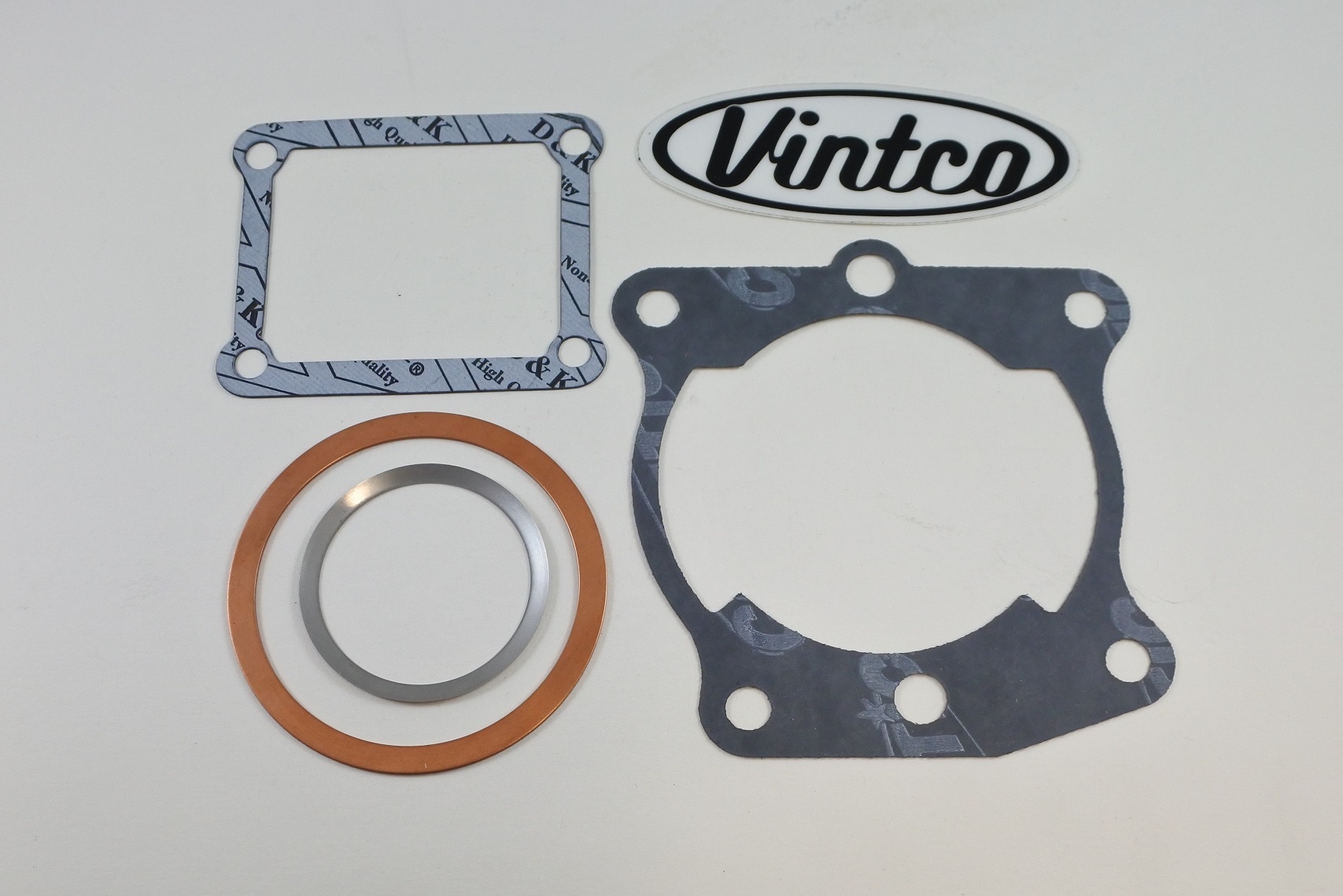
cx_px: 672
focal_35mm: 31
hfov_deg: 60.3
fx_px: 1157
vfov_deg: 42.3
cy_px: 448
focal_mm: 11.8
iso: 400
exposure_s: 1/200
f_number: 3.8
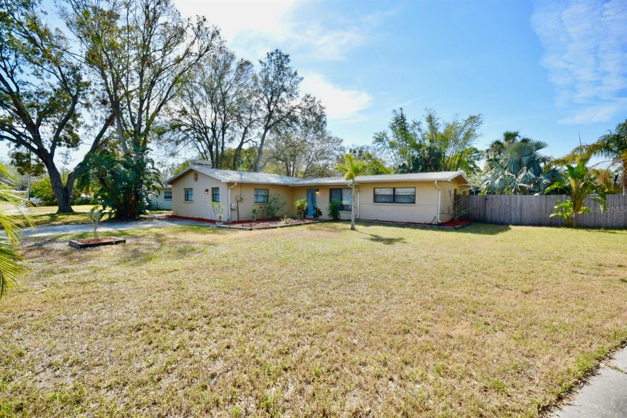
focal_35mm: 15
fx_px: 261
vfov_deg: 77.3
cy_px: 209
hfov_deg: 100.4
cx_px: 314
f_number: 8
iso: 200
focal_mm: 10
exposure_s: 1/250
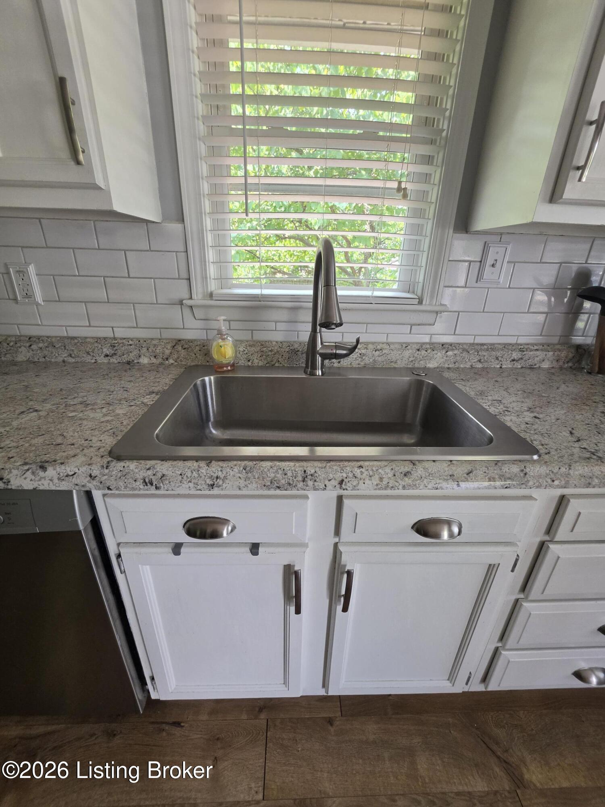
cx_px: 302
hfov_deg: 89.9
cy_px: 404
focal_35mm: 13
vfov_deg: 106.2
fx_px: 303
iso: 125
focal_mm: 2.2
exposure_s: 1/120
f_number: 1.9
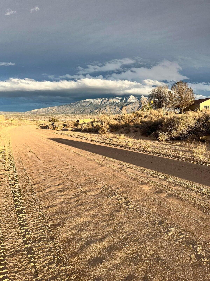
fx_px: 210
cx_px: 105
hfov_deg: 53.1
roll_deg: -0.1
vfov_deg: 67.3
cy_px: 140
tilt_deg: -9.6
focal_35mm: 26
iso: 50
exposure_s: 1/1672
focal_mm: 5.1
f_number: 1.6
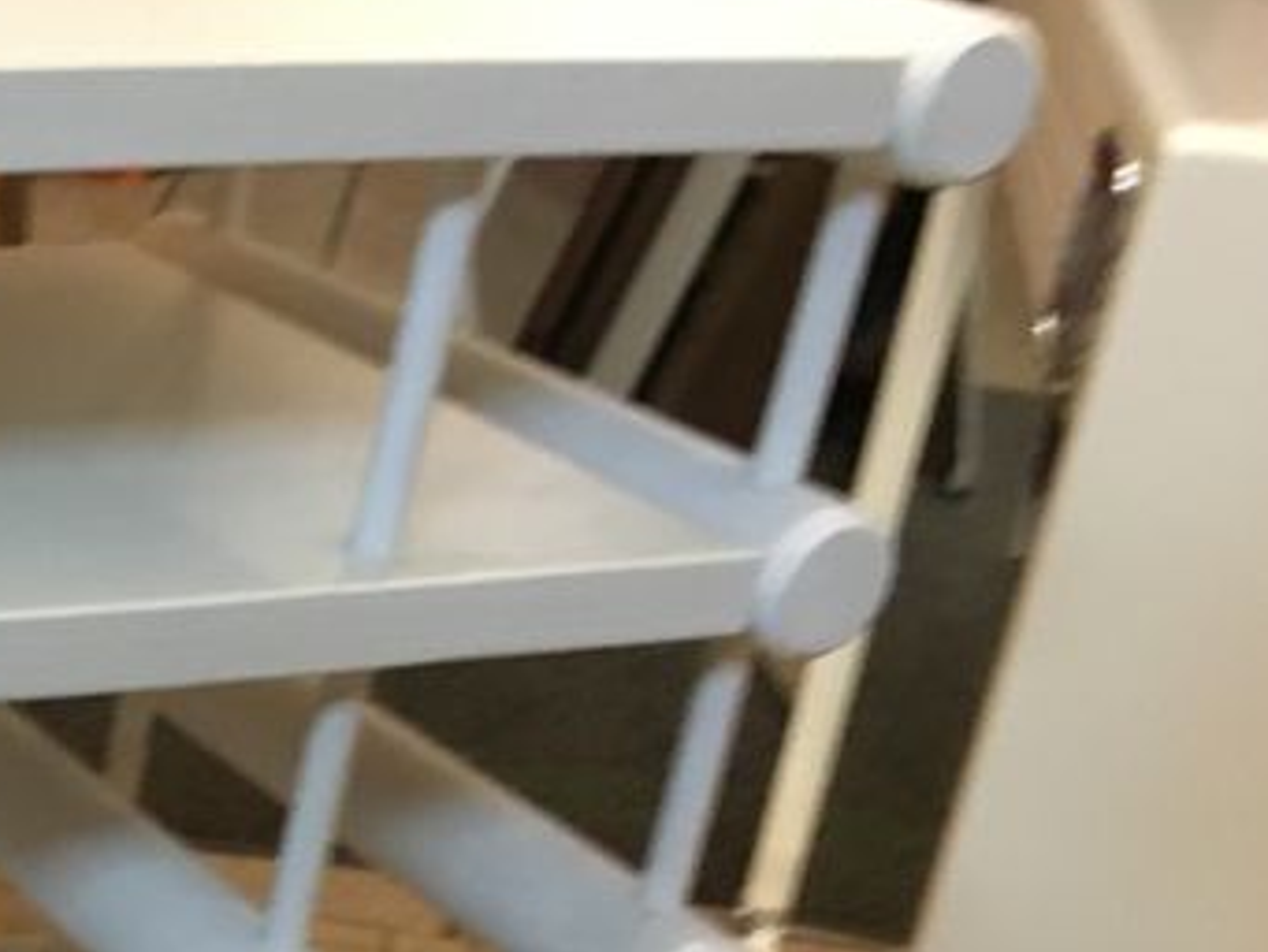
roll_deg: -2.2
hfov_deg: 20.4
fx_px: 3115
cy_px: 1223
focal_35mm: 85
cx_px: -513
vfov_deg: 16.5
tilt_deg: -32.2
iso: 200
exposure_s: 1/20
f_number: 2.2
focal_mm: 4.15
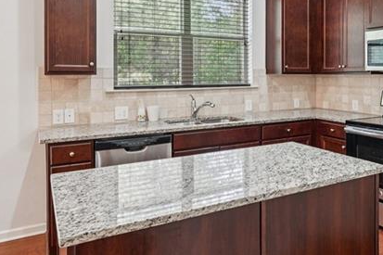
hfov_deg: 59.8
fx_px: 330
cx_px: 228
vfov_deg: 41.6
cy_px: 80
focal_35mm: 31
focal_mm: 16
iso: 800
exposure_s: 1/25
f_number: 8
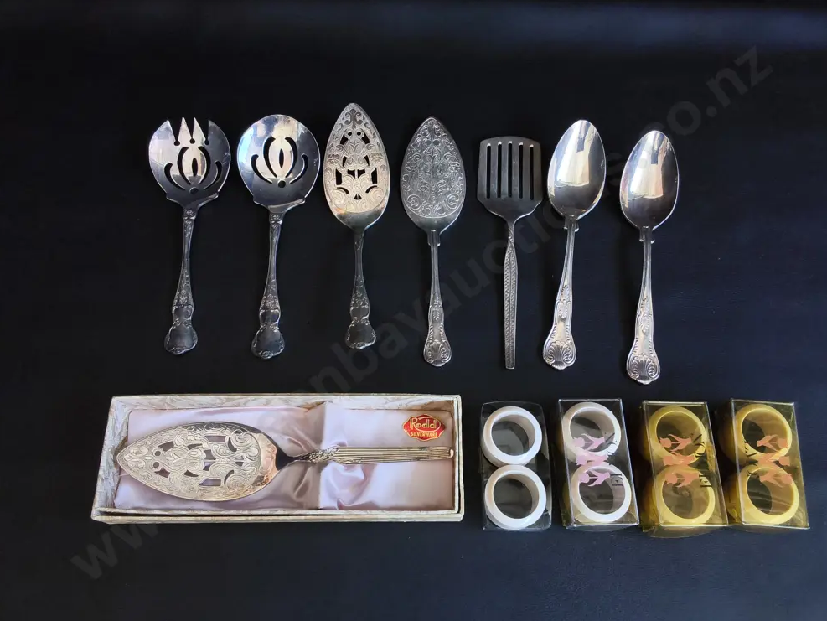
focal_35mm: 28
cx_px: 421
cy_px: 315
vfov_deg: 49.8
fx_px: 669
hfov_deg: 63.4
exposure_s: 1/120
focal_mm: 2.87
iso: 200
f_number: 2
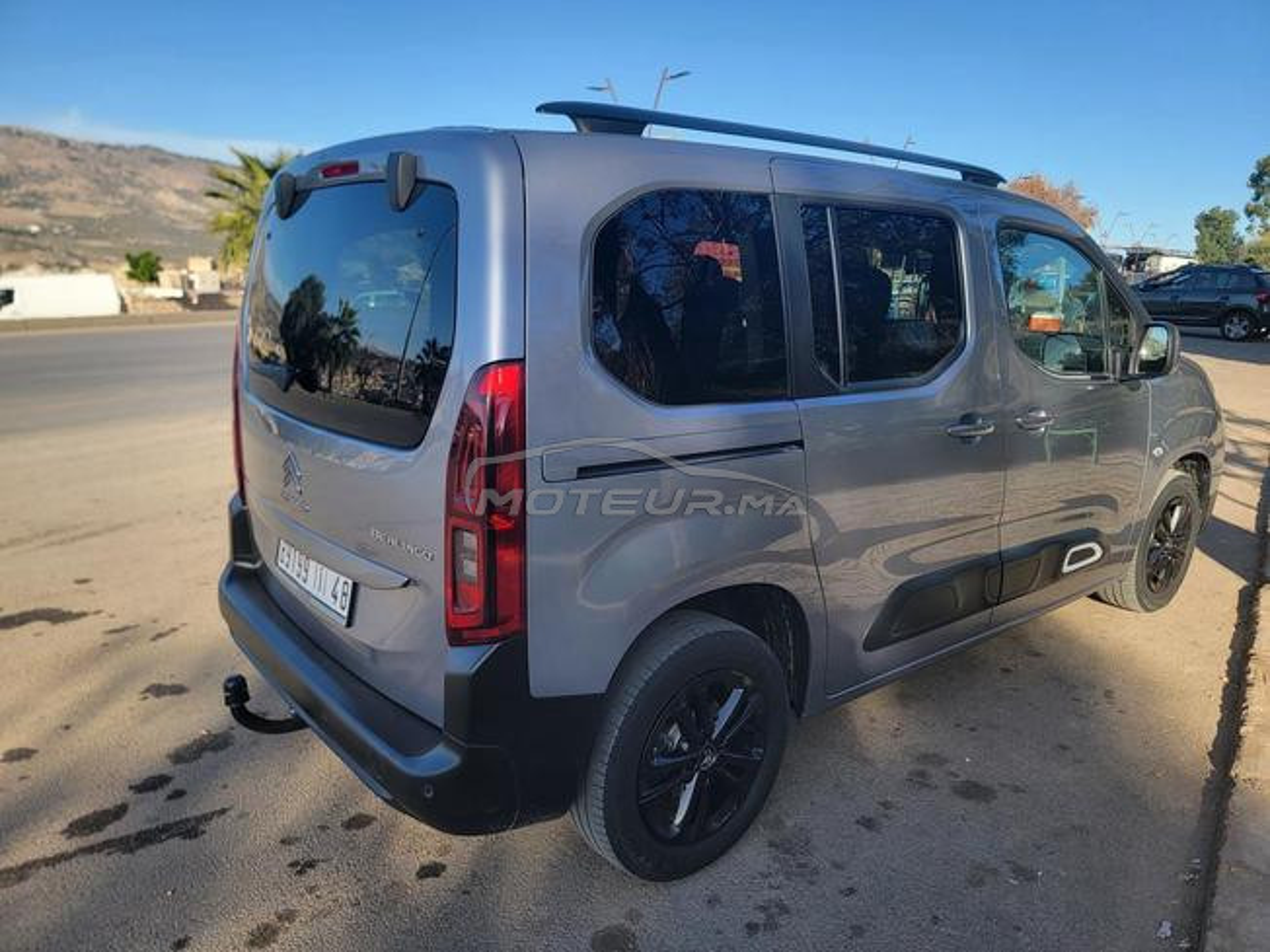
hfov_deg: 71.6
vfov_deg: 56.8
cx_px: 635
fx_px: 881
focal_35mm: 24
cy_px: 476
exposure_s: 1/379
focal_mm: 6.7
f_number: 1.8
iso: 16
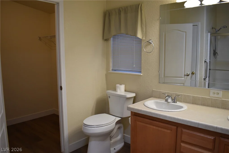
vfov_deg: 48.0
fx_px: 172
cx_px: 114
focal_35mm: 27
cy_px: 76
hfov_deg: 67.4
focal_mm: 18
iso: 400
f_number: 4.5
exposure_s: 1/80
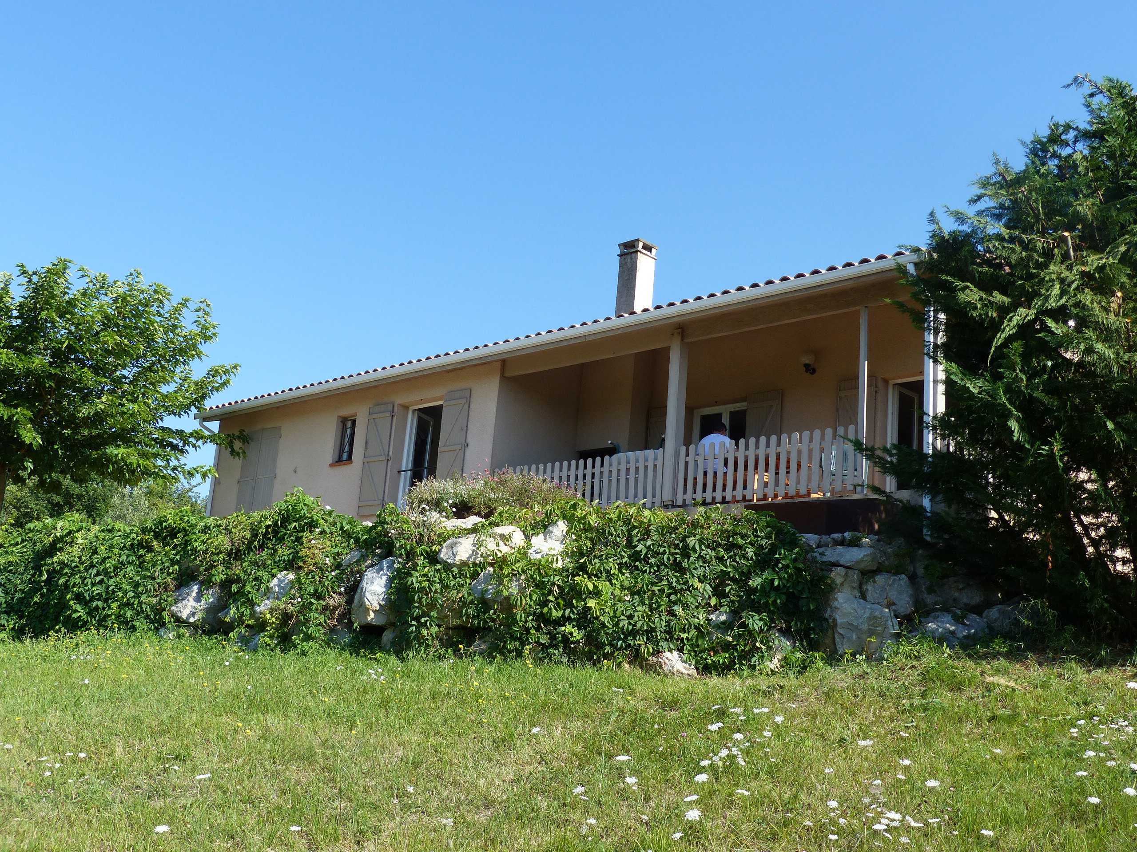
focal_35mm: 39
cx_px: 568
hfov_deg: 47.9
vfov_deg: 36.8
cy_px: 426
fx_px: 1281
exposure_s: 1/500
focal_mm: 7
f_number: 4
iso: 100
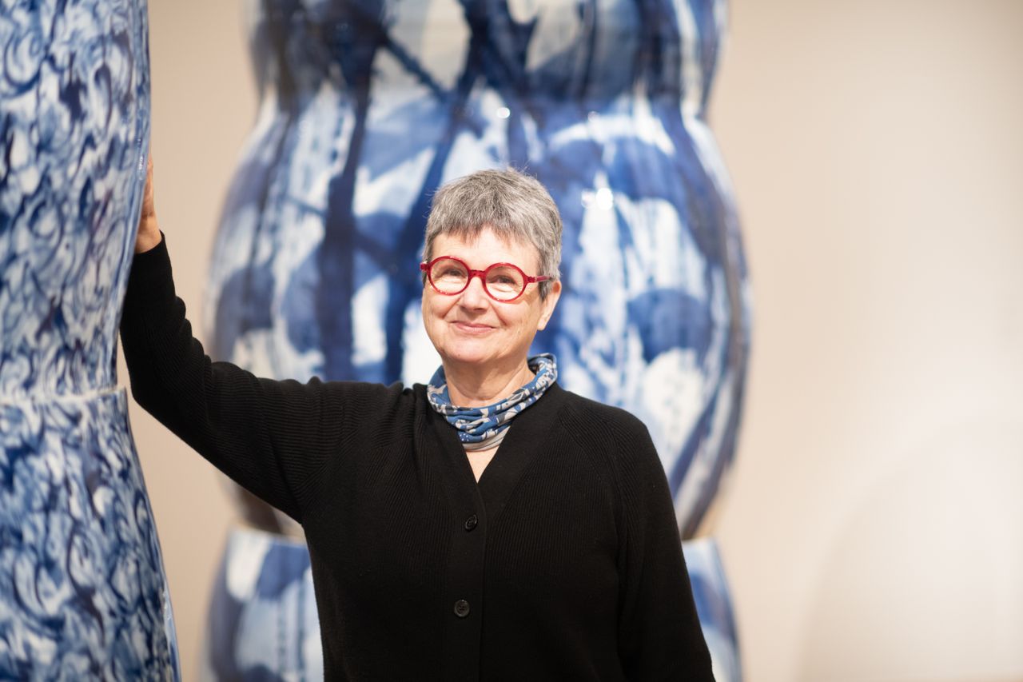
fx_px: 2415
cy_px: 341
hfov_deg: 23.9
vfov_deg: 16.1
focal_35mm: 85
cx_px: 512
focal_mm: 85
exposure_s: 1/100
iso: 500
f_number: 1.6
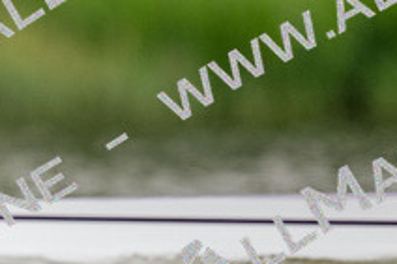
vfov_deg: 0.6
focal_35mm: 2468
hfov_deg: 0.8
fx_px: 27195
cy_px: 152
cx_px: 21
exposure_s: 1/2000
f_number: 4
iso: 720
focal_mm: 600
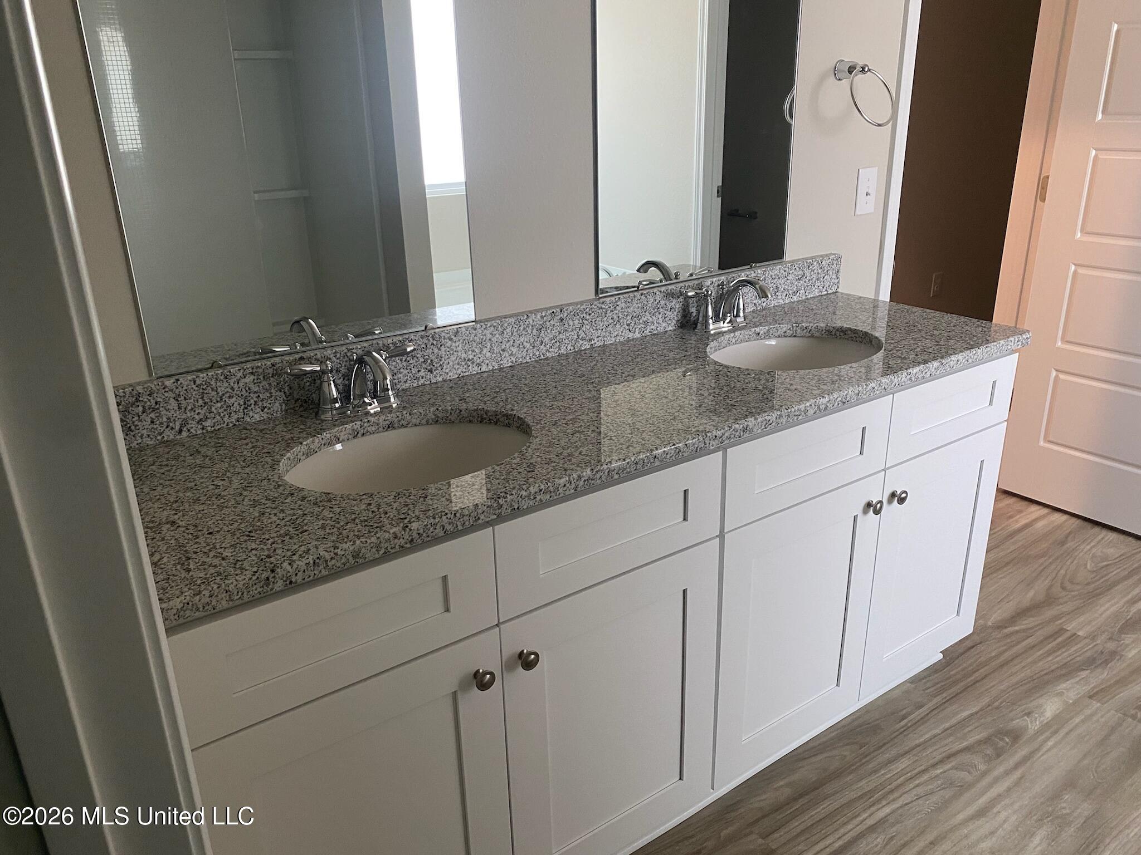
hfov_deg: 67.3
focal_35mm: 26
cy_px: 428
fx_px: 857
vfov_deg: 53.1
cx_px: 570
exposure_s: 1/60
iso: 160
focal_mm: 4.25
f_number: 1.8
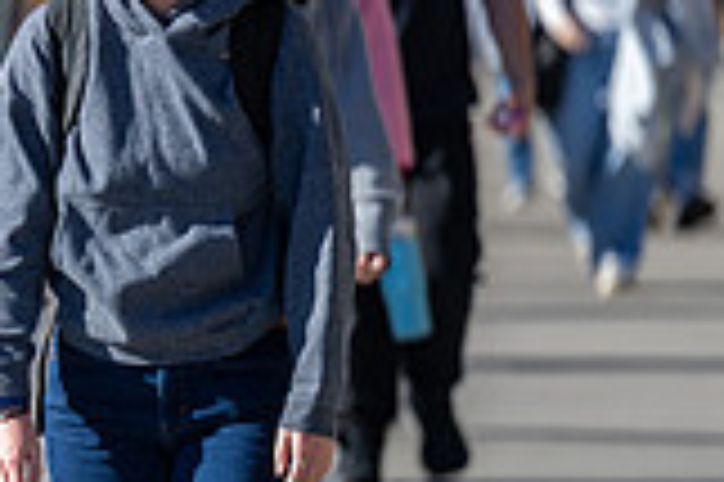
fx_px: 14606
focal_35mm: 727
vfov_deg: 1.9
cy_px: 259
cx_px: -485
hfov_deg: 2.8
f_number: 2.8
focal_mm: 200
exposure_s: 1/2000
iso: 100
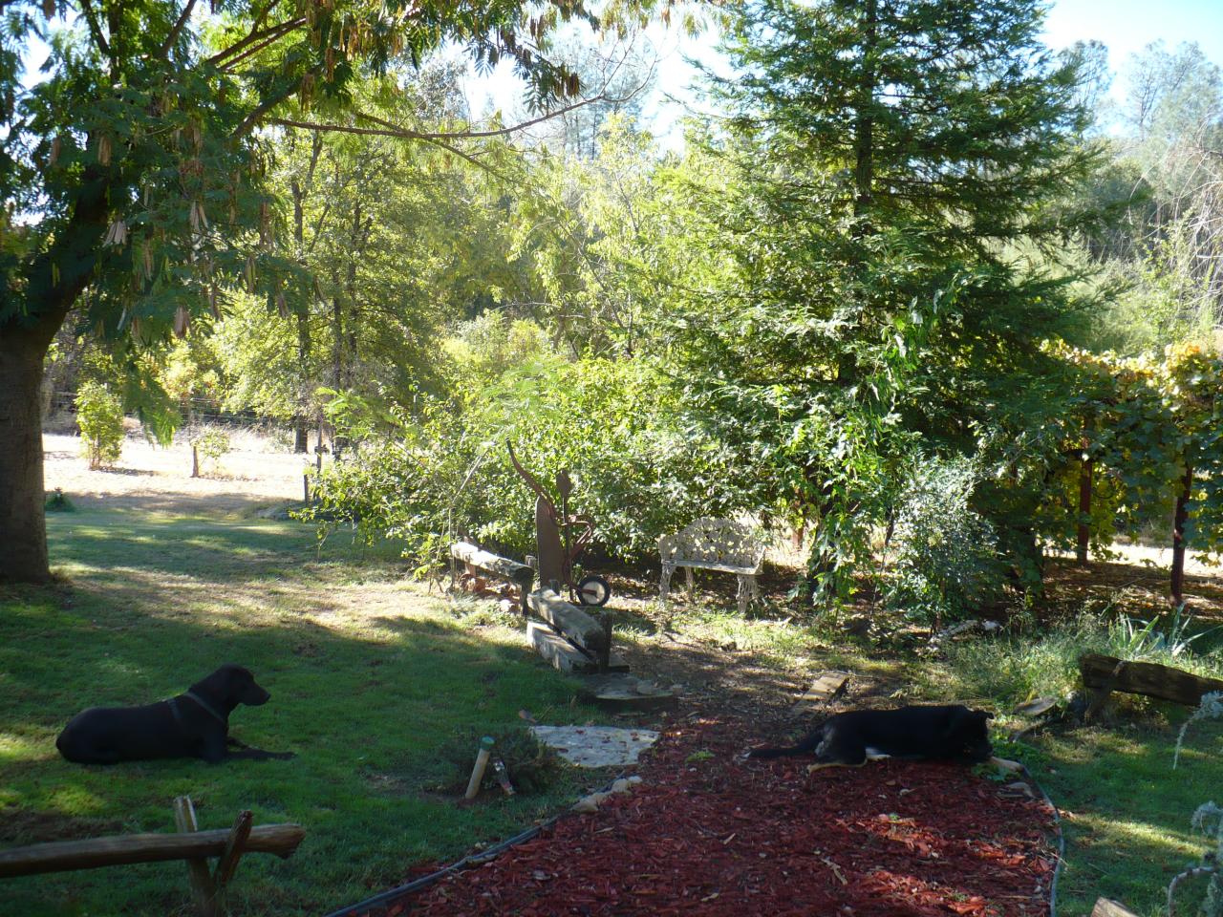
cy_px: 458
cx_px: 612
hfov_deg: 50.1
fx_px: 1307
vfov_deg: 38.7
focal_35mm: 37
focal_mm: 6.1
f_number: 2.8
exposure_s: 1/200
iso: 100
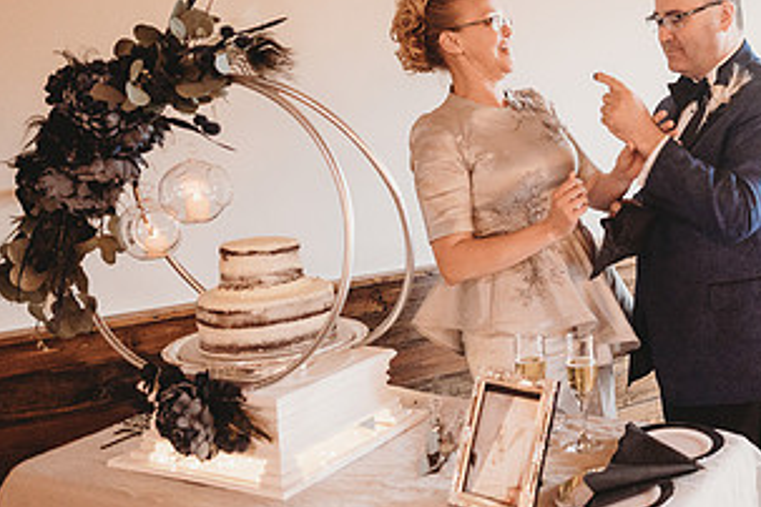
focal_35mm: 46
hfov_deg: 40.8
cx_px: 620
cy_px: 174
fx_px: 972
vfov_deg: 29.1
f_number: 2.5
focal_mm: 24
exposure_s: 1/125
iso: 2000
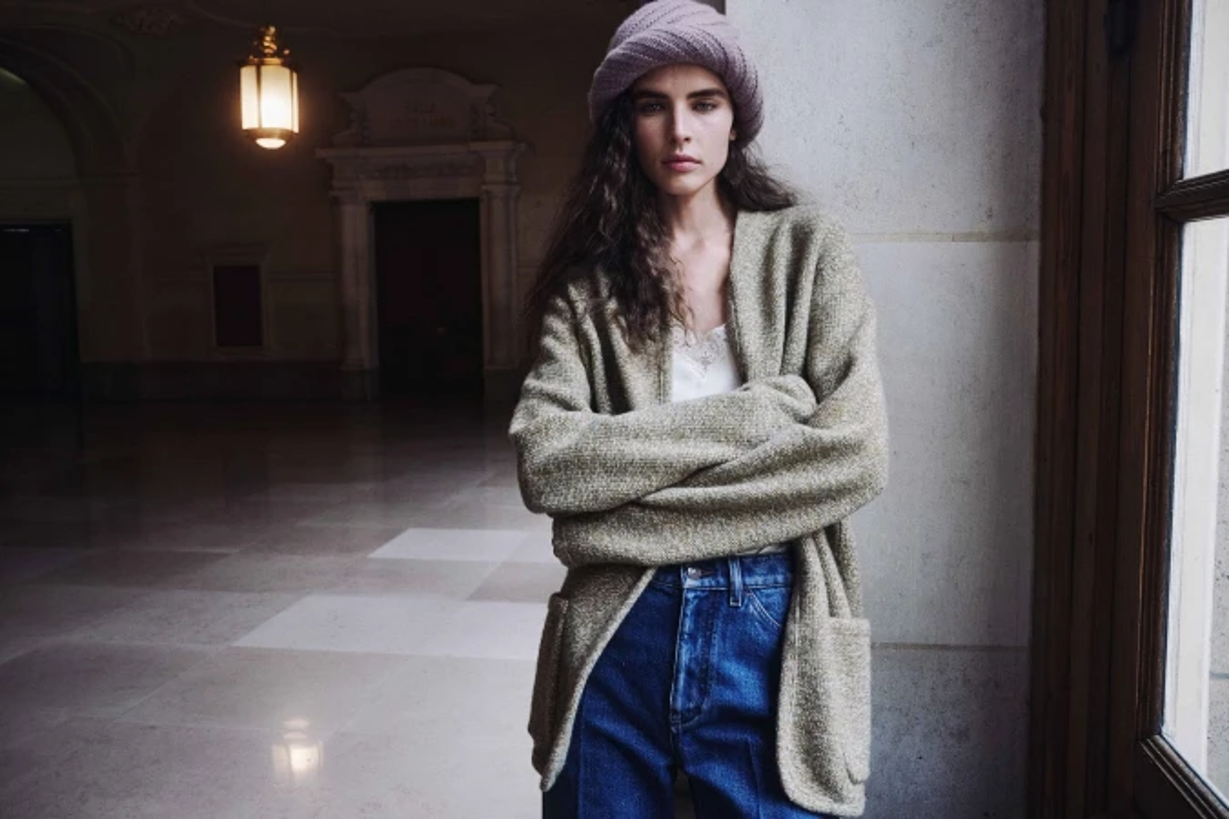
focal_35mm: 30
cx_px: 614
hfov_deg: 62.8
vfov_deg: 44.3
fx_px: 1007
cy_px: 410
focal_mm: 29.5
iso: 1000
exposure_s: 1/160
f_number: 7.1
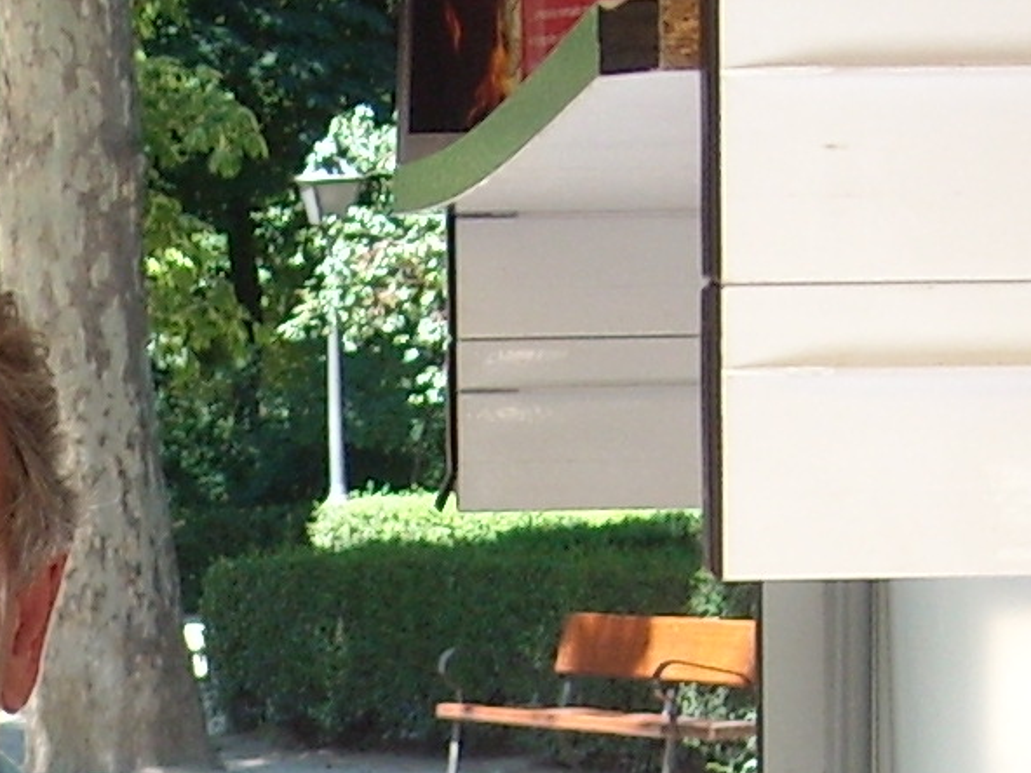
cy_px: 1307
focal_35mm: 193
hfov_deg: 10.1
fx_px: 5748
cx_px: -80
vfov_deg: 7.5
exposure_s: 1/161
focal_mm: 5.7
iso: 64
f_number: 2.8
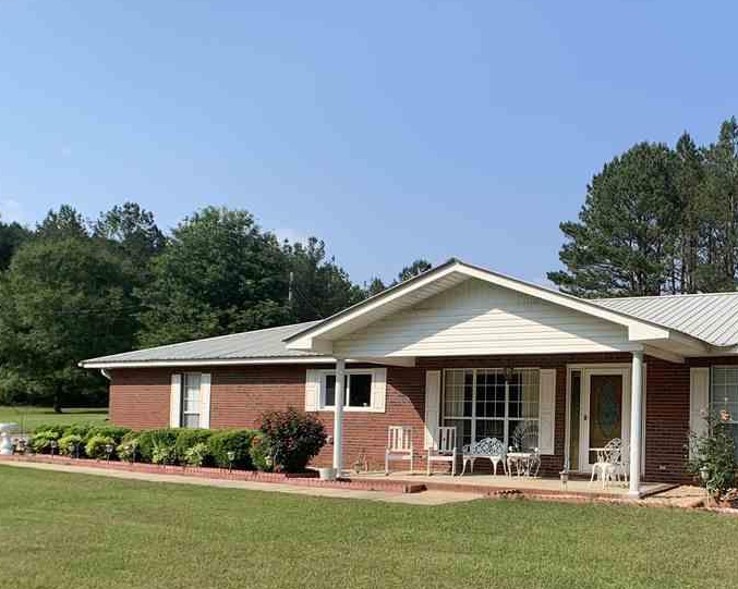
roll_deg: -1.7
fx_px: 1048
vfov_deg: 31.0
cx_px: 612
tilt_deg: +1.9
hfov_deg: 37.1
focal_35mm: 48
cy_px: 420
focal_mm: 4.25
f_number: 1.8
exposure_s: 1/2033
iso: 25
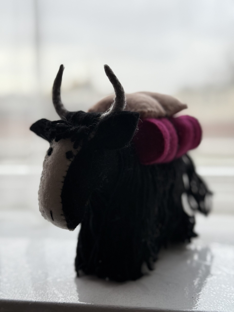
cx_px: 117
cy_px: 156
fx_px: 433
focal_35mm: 48
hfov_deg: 30.3
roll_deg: +1.2
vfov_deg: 39.7
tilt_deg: -5.6
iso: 200
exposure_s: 1/84
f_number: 1.78
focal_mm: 6.76
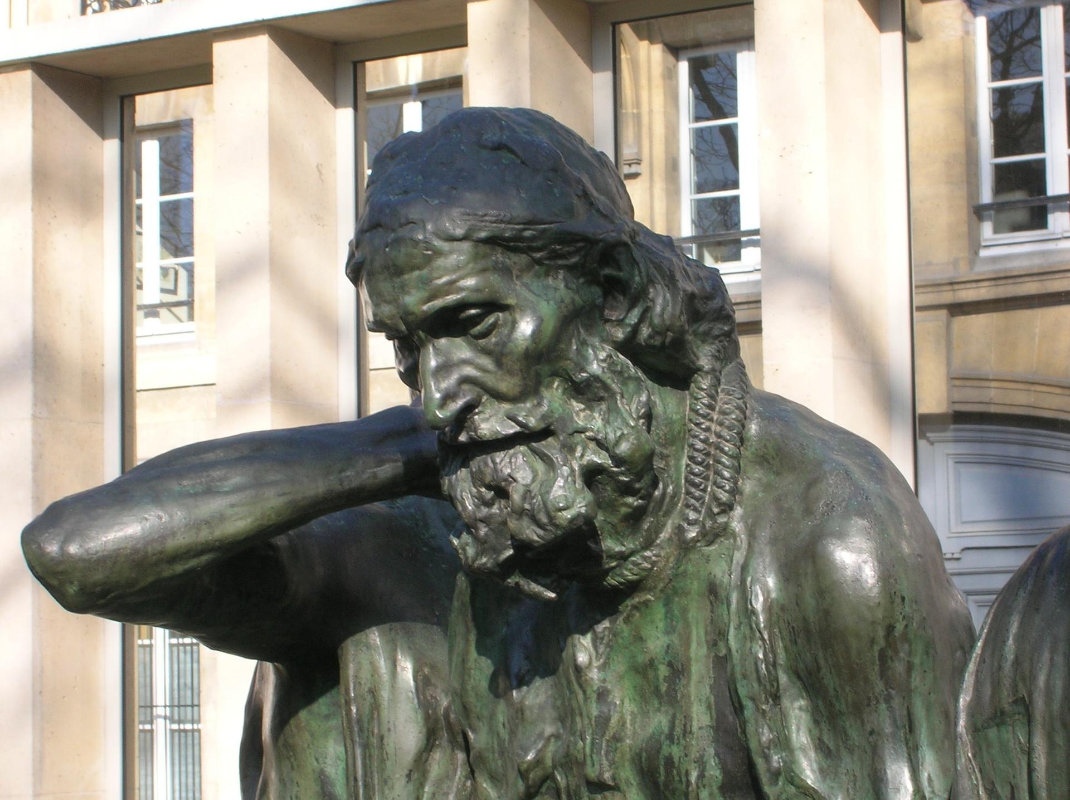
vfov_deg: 14.5
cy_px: 400
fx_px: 3150
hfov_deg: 19.3
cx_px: 535
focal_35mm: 102
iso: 50
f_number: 8.2
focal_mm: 17.1
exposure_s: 1/52.4
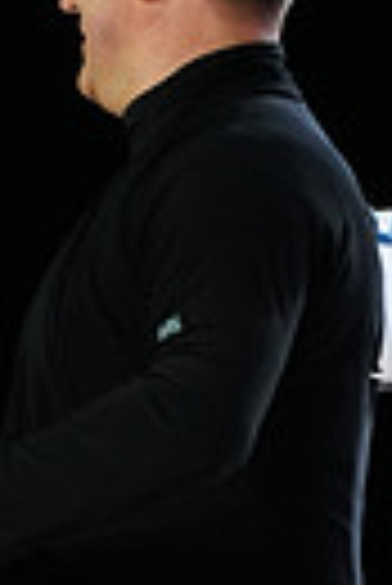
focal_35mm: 892
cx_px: -210
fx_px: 14530
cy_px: 940
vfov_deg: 2.3
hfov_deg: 1.5
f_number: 4
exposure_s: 1/320
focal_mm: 200
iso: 2500
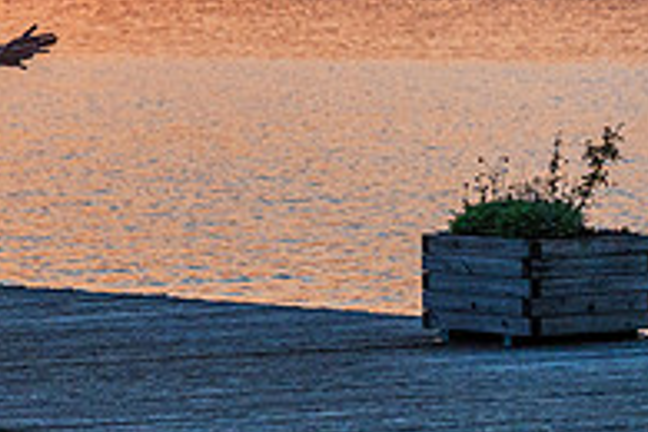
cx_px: -183
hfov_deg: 5.7
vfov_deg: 3.8
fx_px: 6497
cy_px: 47
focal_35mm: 361
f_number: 6.3
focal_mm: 116
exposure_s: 1/1000
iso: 1000
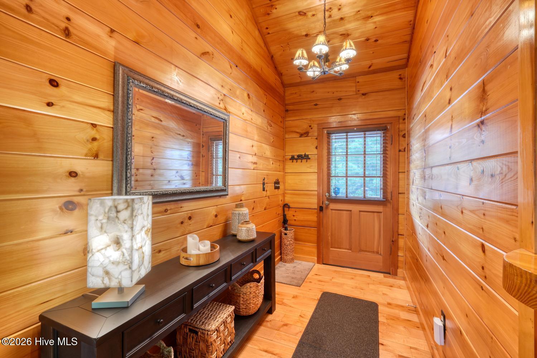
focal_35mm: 15
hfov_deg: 100.4
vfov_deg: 77.3
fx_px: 224
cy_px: 179
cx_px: 268
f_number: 8
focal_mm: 10
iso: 100
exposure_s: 1.3
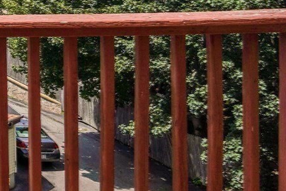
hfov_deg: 20.1
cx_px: -224
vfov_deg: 17.0
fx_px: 588
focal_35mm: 74
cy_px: -76
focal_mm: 16
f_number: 8
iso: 100
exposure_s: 1/500
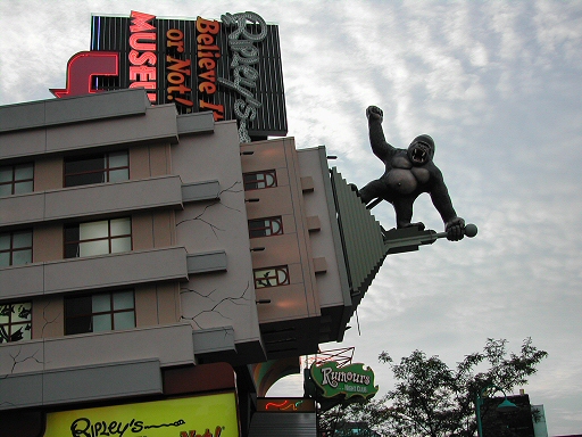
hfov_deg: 49.0
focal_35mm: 38
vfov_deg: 37.7
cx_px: 291
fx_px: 639
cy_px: 218
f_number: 2.8
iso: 100
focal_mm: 8
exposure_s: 1/597
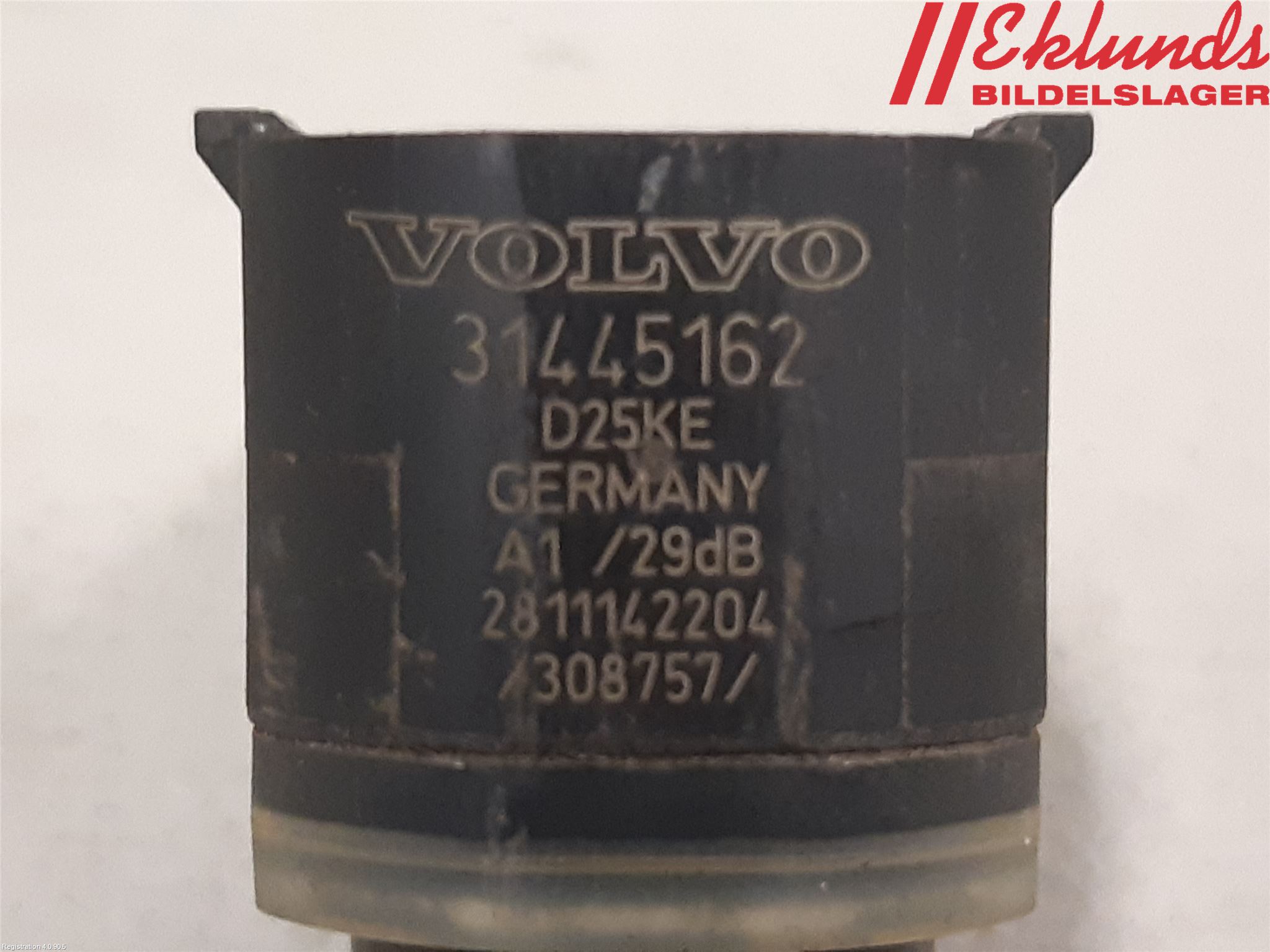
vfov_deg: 53.1
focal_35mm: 26
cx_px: 635
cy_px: 476
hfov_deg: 67.3
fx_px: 954
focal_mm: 3.93
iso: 250
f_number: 1.7
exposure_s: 1/50
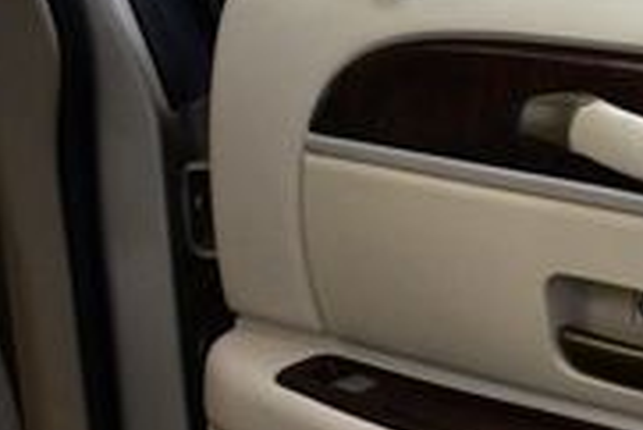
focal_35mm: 127
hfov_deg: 15.1
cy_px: 565
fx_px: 2270
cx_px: 906
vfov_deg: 10.6
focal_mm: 18
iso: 900
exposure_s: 1/125
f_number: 3.5
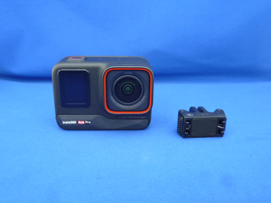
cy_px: 102
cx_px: 136
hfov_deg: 55.4
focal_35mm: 33
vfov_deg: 42.9
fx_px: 258
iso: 400
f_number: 3.2
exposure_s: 1/13
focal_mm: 5.9
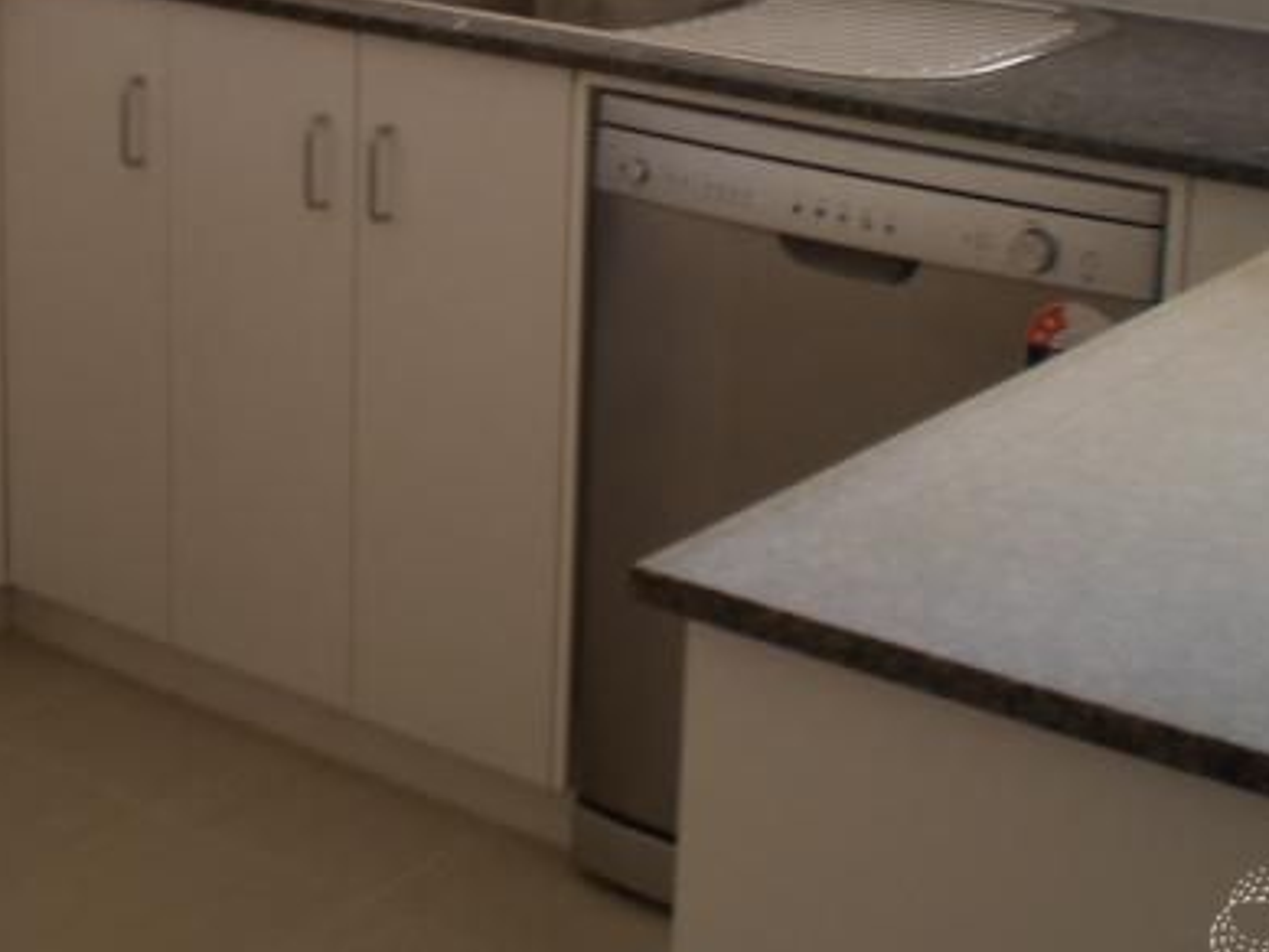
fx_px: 2714
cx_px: 349
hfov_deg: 26.1
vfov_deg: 19.5
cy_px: 55
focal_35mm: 74
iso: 100
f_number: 3.1
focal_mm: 6.3
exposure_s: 1/30
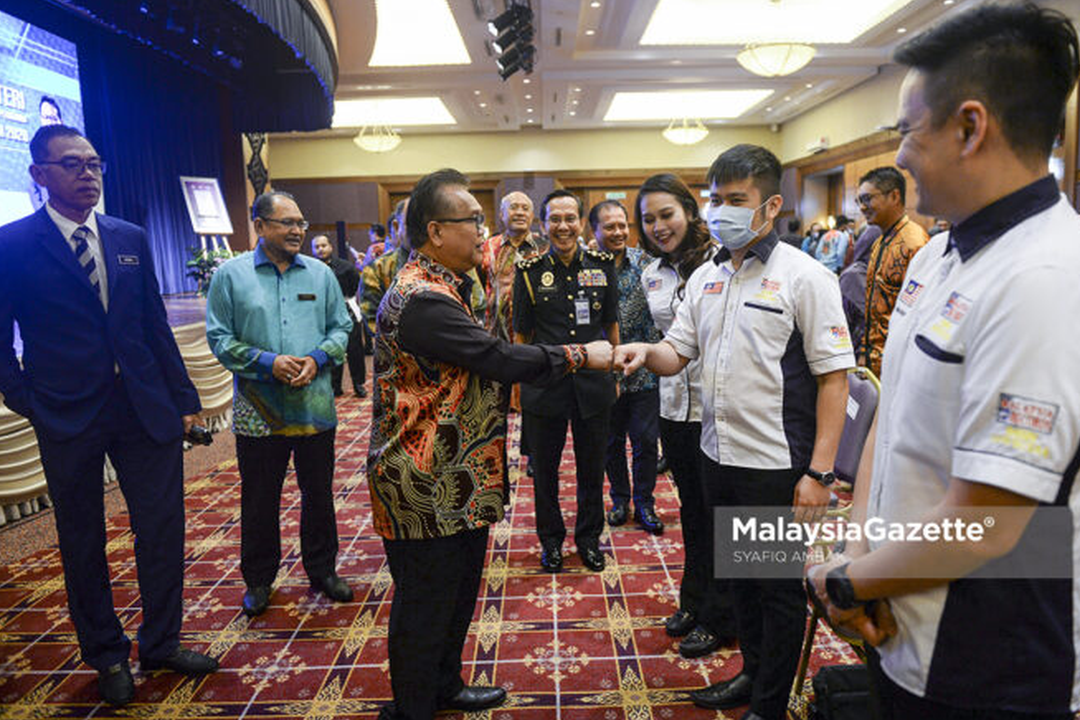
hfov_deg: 71.5
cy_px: 358
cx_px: 557
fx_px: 750
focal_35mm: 25
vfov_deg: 51.3
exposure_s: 1/160
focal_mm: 24
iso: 2000
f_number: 3.2
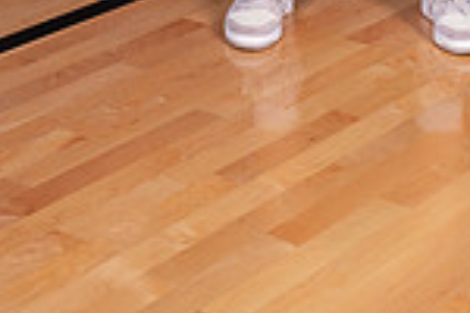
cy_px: -385
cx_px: 379
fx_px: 1723
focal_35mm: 132
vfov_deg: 9.5
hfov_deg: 15.4
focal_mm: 44
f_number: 7.1
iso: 500
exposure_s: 1/320
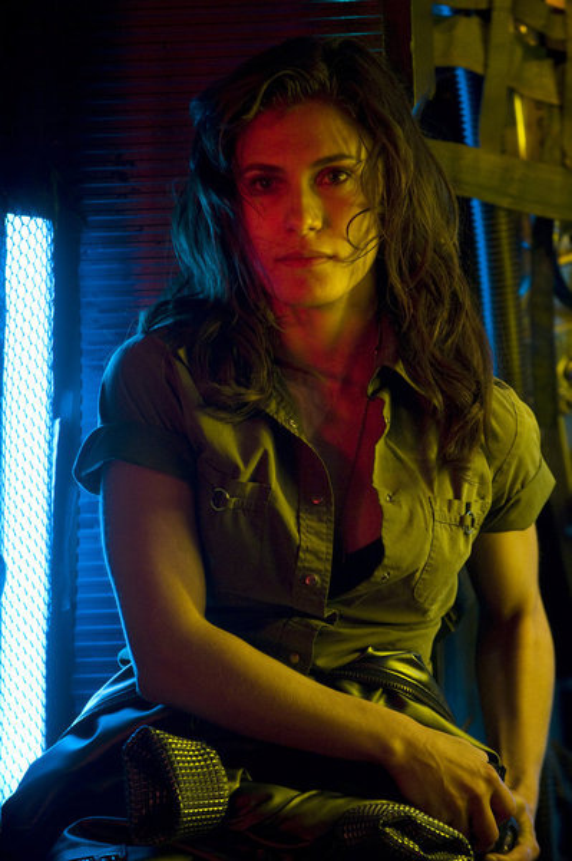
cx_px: 286
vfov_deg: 10.3
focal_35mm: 200
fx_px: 4775
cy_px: 430
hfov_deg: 6.9
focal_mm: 200
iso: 2500
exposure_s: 1/100
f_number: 5
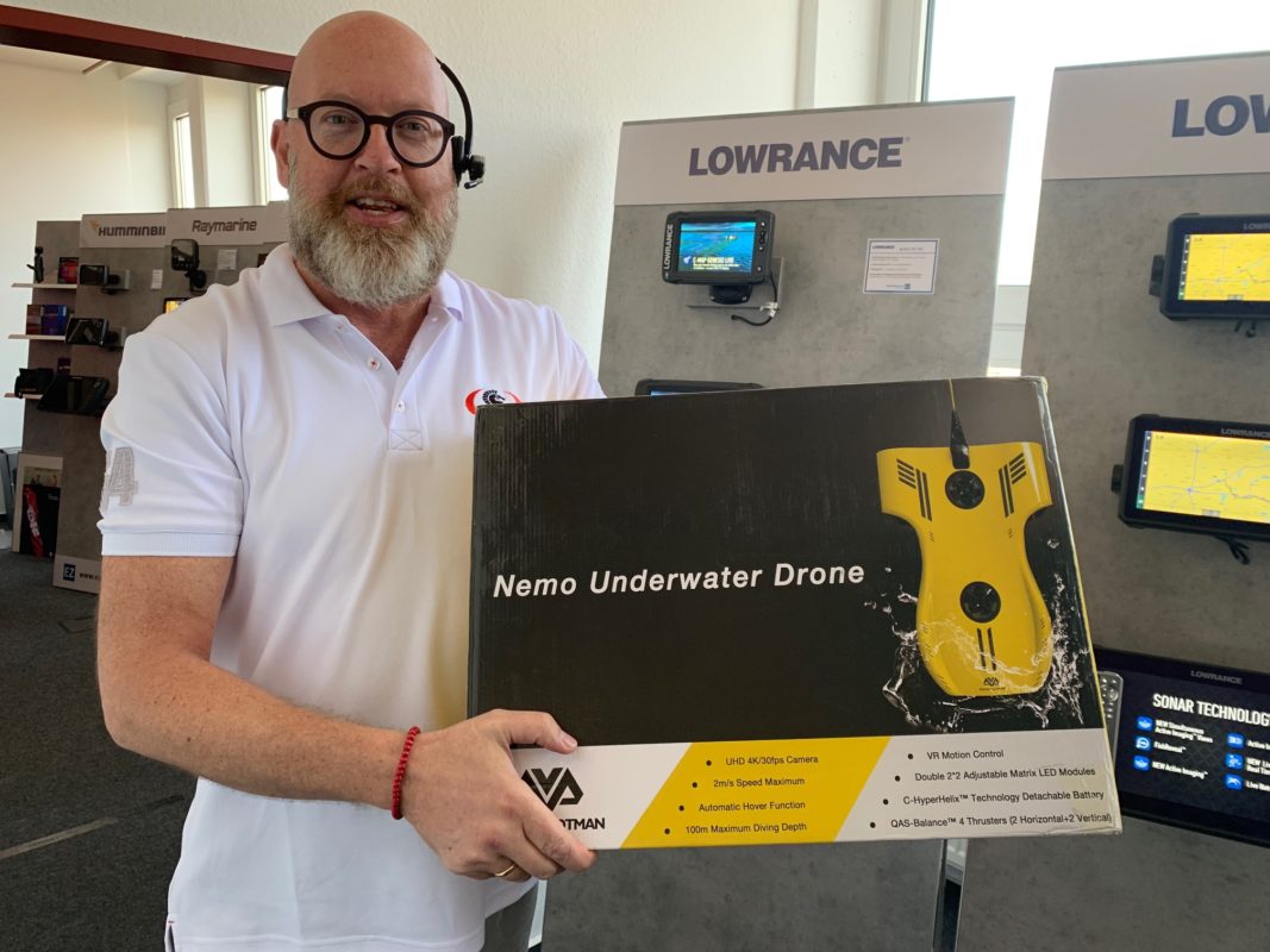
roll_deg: -1.3
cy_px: 476
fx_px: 954
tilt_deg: -9.1
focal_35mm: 26
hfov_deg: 67.3
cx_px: 635
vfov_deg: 53.1
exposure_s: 1/121
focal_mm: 4.25
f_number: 1.8
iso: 64
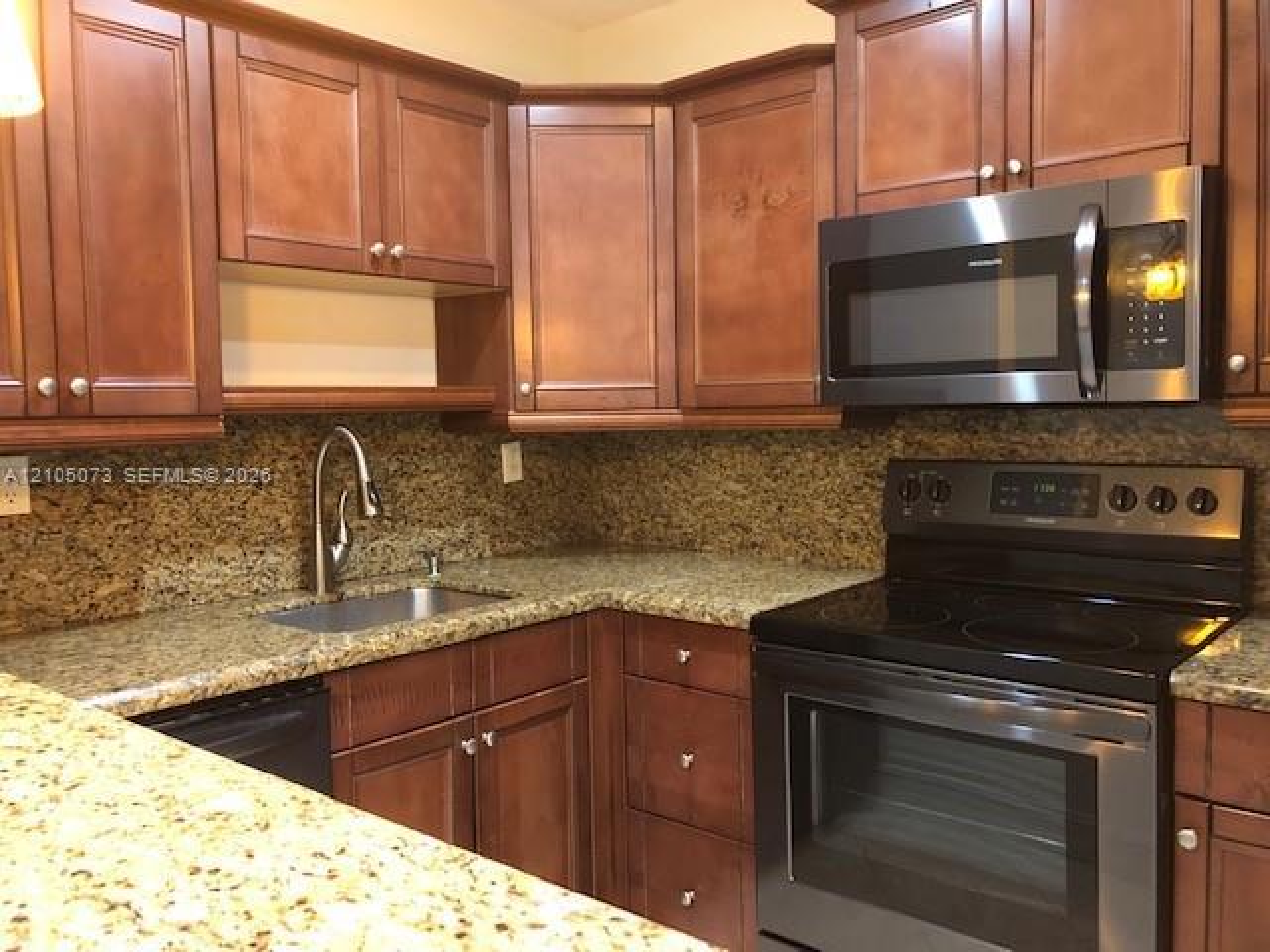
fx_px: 1027
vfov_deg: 49.7
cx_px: 635
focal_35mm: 28
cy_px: 476
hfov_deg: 63.4
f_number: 1.8
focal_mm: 3.99
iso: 100
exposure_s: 1/8
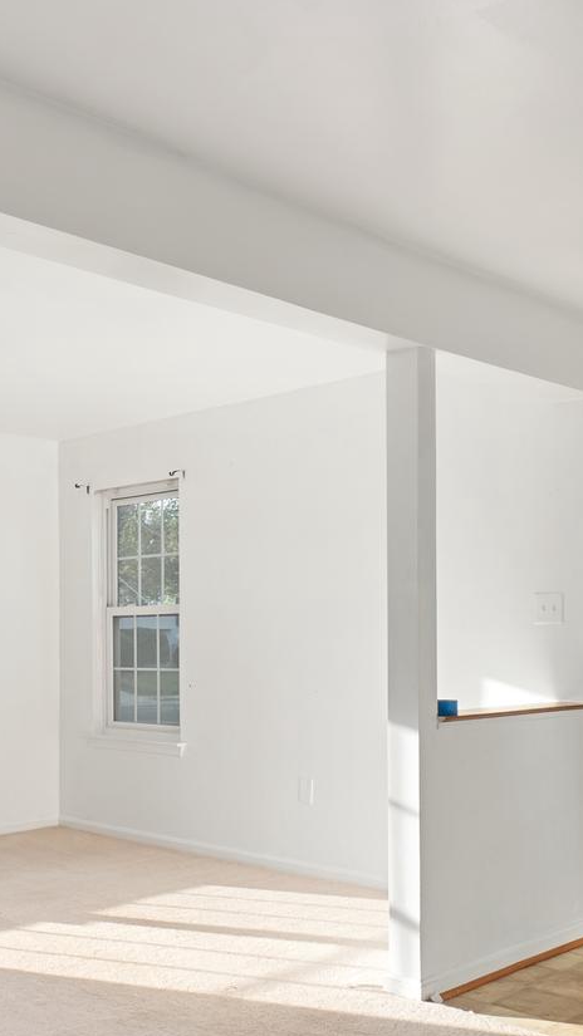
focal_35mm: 39
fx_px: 1072
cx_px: 197
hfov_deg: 30.2
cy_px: 652
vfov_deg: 51.0
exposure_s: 1/8
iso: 100
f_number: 9
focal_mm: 10
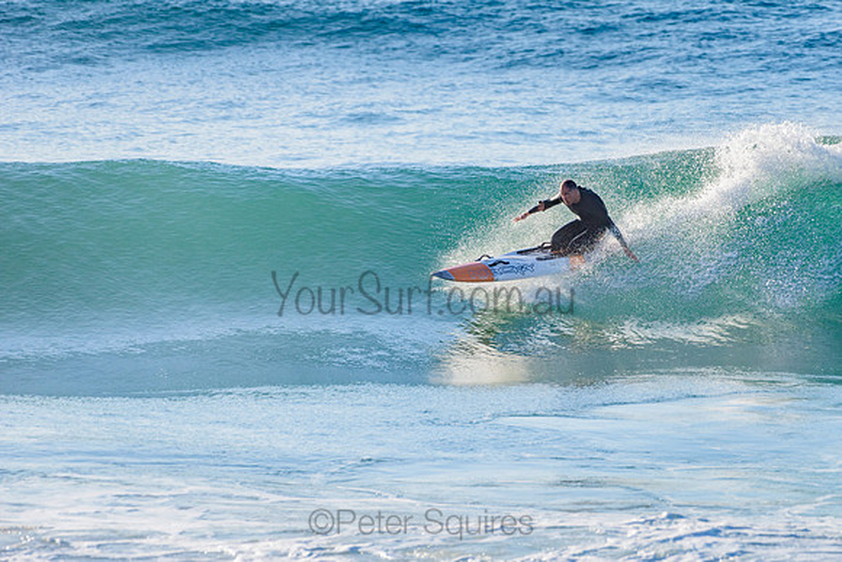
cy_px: 265
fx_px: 14345
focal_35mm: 613
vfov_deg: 2.2
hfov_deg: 3.4
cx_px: 514
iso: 200
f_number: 5.6
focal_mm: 500
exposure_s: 1/2000
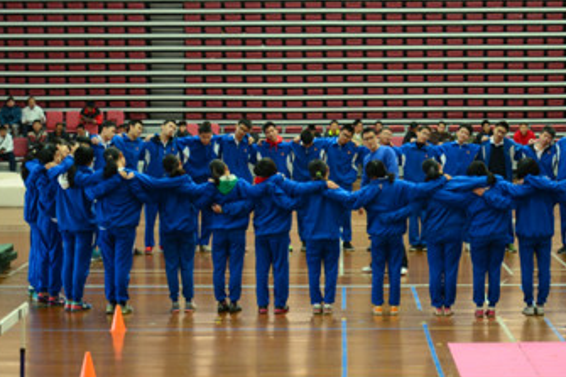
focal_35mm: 101
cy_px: 146
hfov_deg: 20.2
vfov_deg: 13.6
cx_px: 372
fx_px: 1583
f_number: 4.8
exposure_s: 1/50
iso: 640
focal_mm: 45
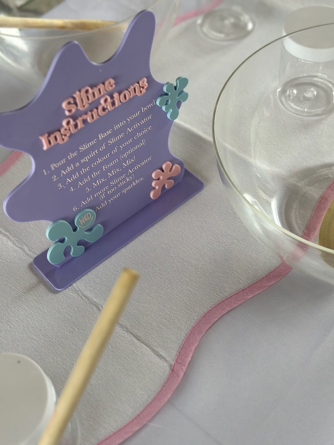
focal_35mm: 48
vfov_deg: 39.7
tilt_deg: -53.6
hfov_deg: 30.3
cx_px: 167
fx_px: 618
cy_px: 222
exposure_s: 1/60
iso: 160
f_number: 1.78
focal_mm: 6.86
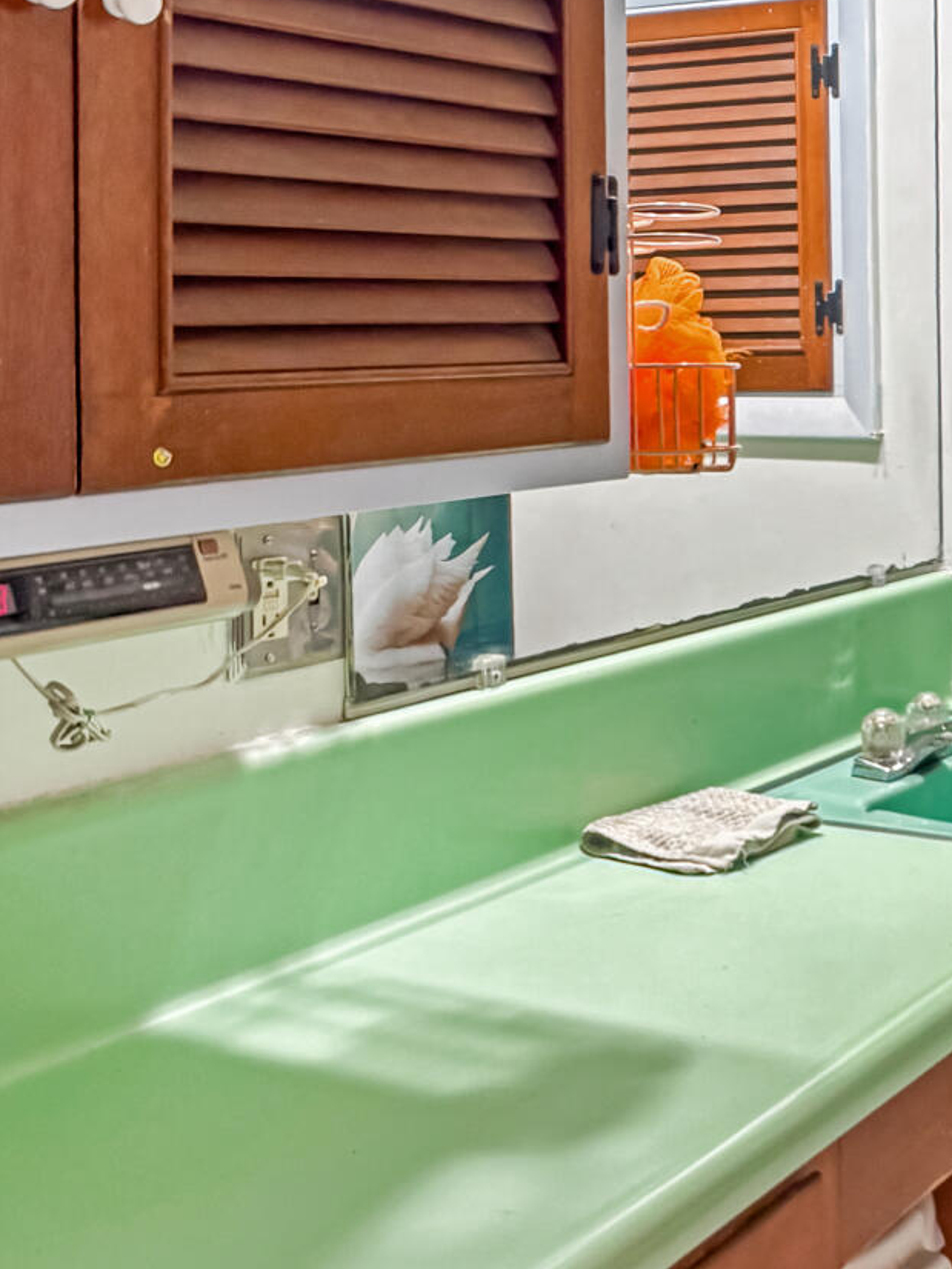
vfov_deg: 30.5
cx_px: 955
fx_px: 2310
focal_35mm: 63
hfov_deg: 22.4
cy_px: 851
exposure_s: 1/60
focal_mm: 5.96
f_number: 1.6
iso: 64
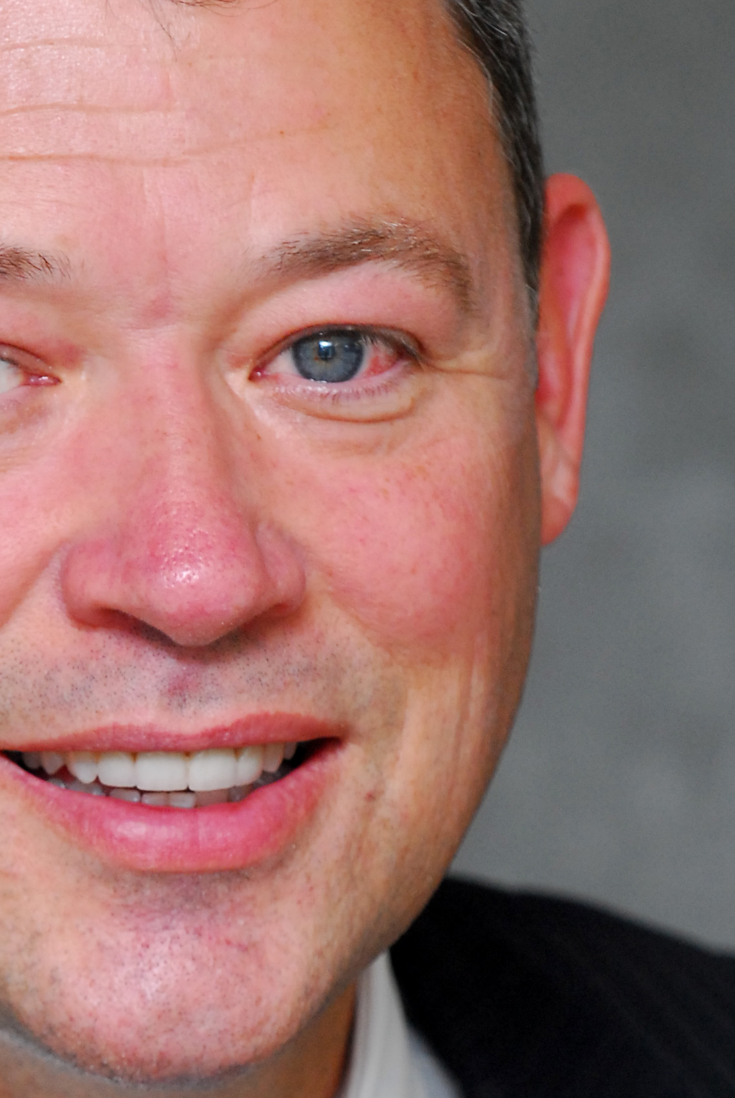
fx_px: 16645
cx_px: 93
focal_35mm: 545
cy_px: 690
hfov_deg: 2.5
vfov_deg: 3.8
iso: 640
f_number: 5.6
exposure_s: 1/60
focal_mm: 160
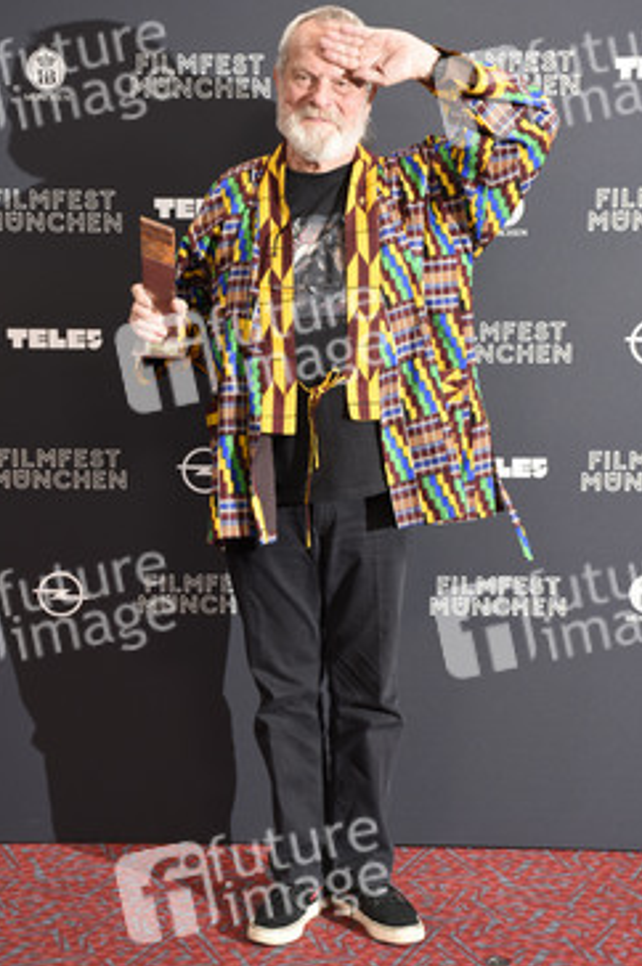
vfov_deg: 30.5
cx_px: 329
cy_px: 483
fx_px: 1769
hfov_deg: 20.6
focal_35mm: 66
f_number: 6.3
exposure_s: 1/160
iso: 640
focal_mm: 40
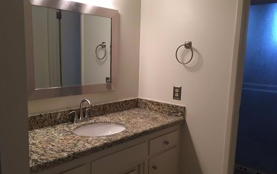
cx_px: 132
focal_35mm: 33
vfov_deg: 38.3
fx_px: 249
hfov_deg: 58.1
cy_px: 96
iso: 32
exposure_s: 1/30
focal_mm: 4.15
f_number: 2.2
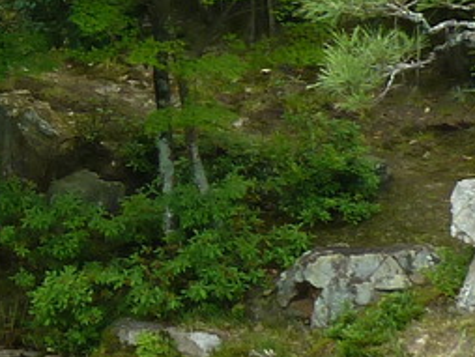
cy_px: -138
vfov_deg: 5.3
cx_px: -772
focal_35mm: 277
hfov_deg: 6.7
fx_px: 3805
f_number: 3.7
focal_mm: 7.3
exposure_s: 1/80
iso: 80
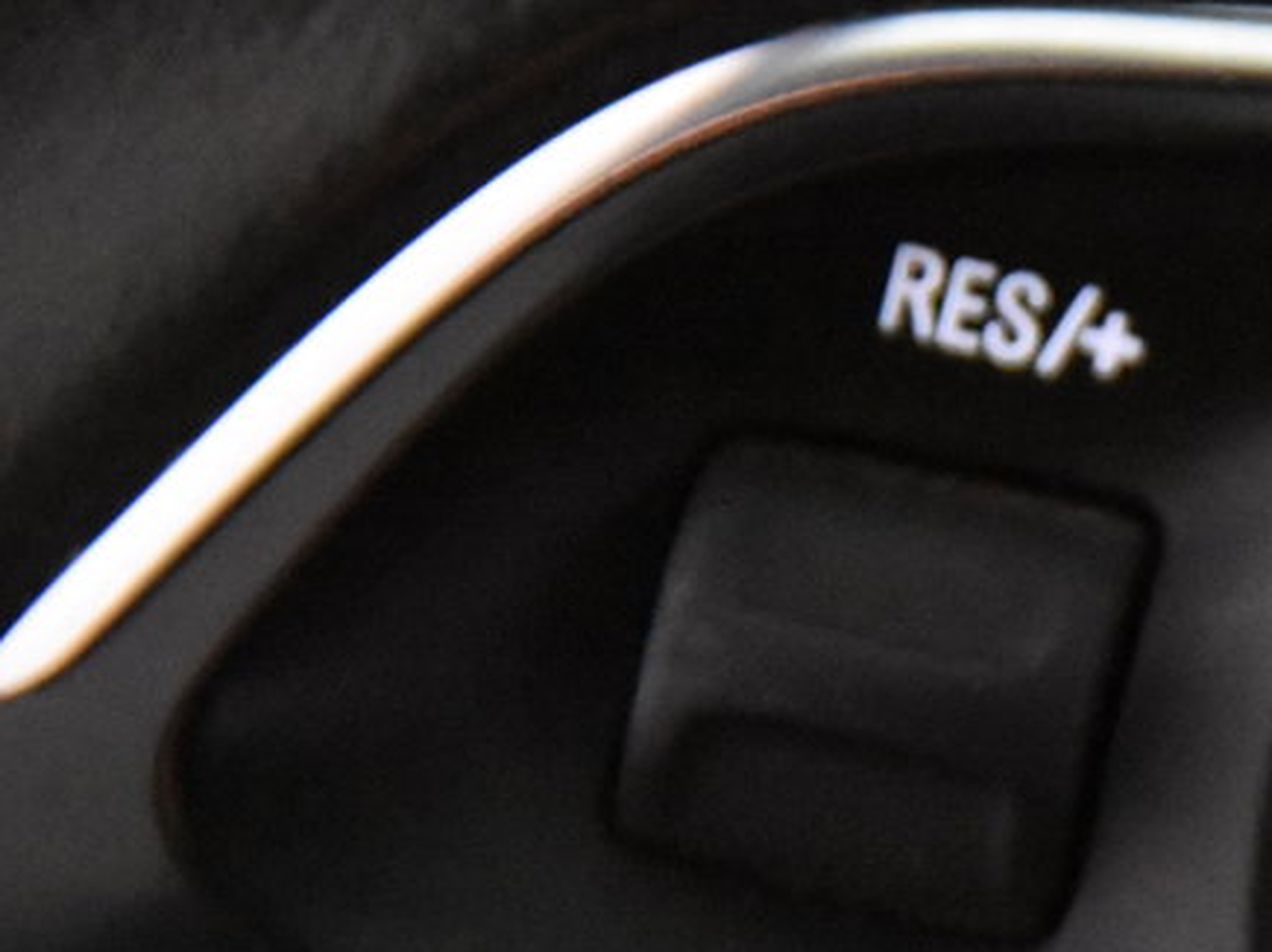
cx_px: 1565
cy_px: 1129
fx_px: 10944
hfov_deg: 6.6
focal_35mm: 298
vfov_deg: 5.0
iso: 11400
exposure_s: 1/125
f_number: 4
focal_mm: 70
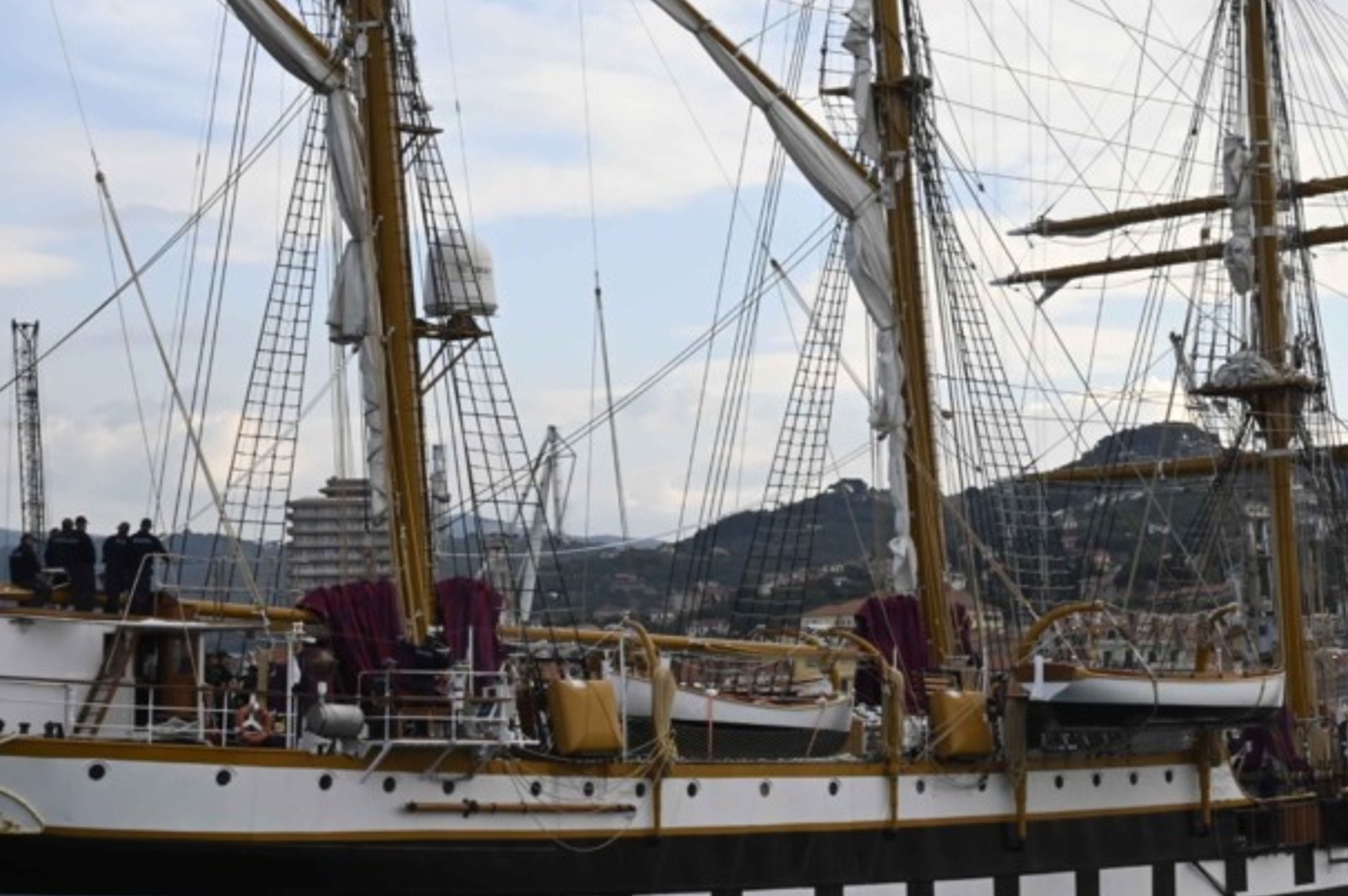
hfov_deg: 21.9
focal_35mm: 93
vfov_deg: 14.7
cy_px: 364
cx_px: 883
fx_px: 3479
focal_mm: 44
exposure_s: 1/640
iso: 1600
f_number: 14
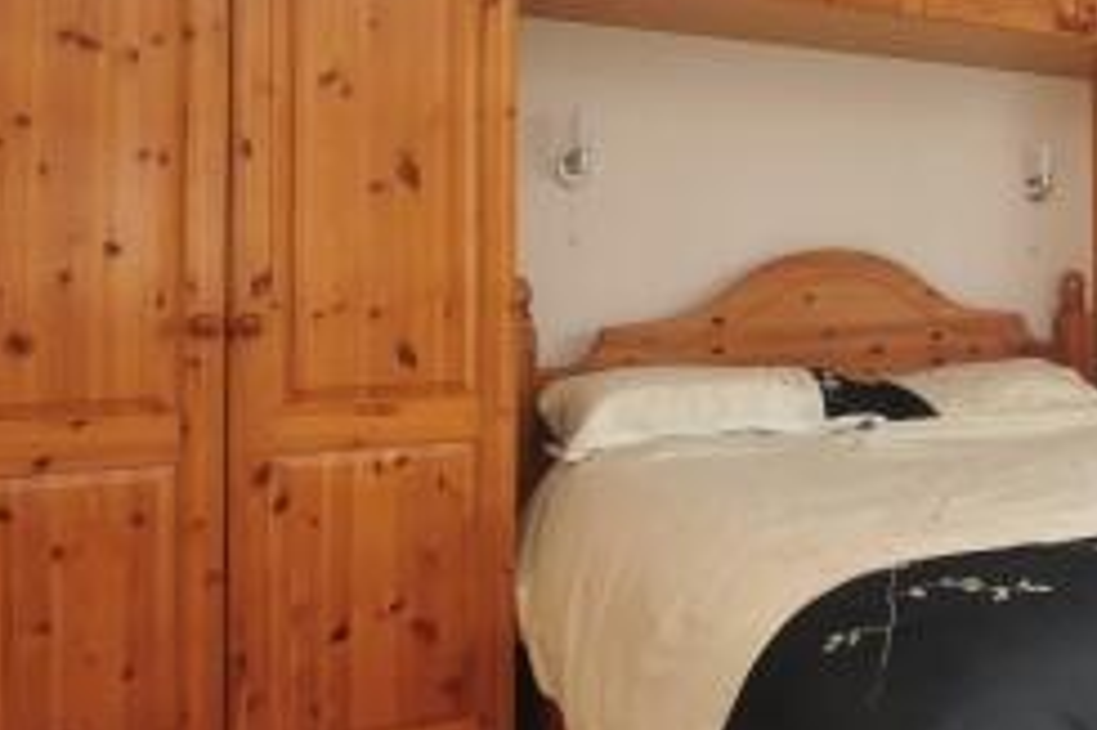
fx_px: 1157
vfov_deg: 34.6
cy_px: 237
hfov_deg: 40.8
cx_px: 1204
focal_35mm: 38
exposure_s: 1/2
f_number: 11
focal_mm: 10
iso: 200
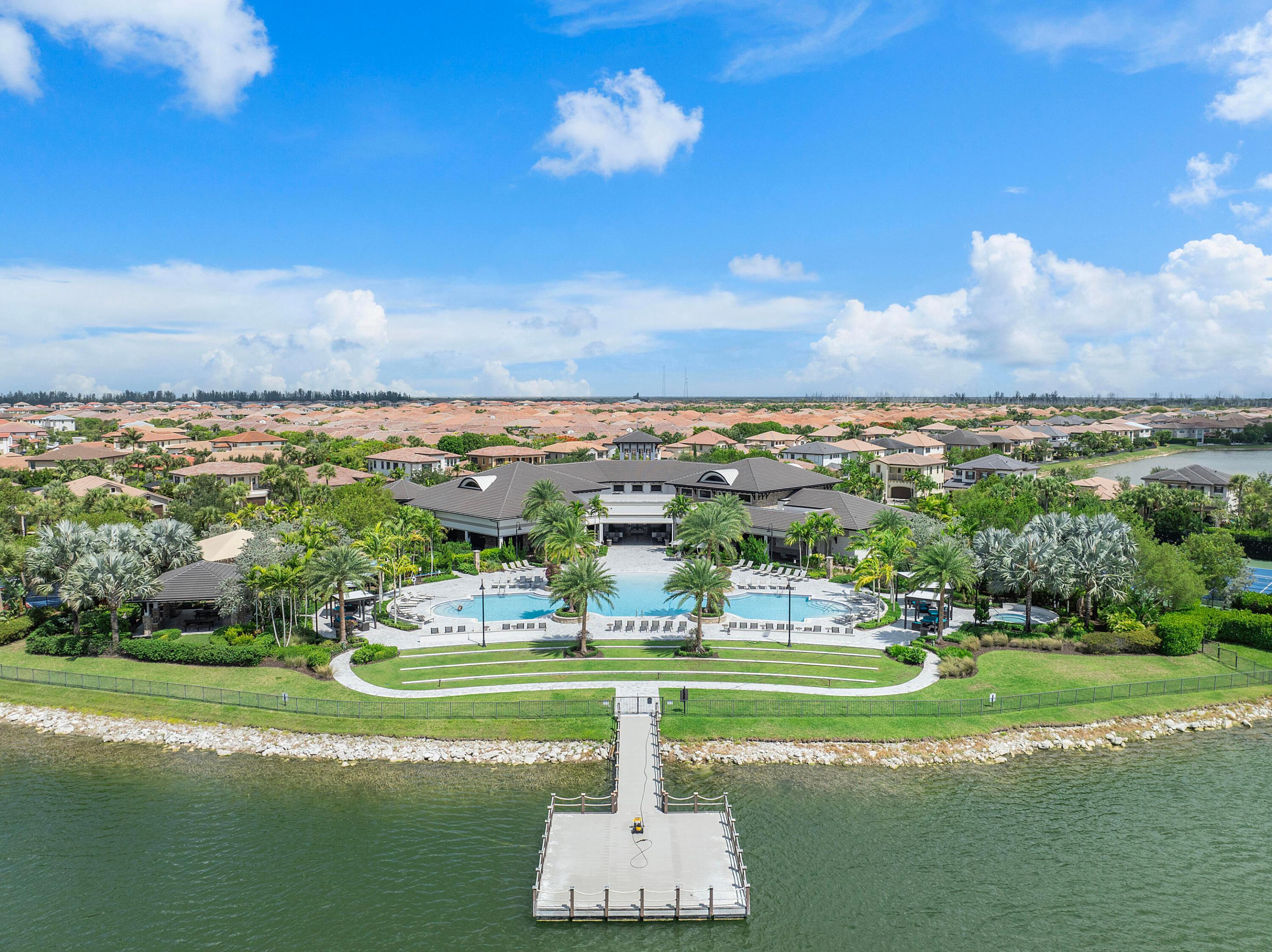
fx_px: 881
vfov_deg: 56.8
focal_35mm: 24
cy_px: 476
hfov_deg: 71.6
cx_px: 636
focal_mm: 12.29
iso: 100
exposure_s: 1/2000
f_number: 2.8
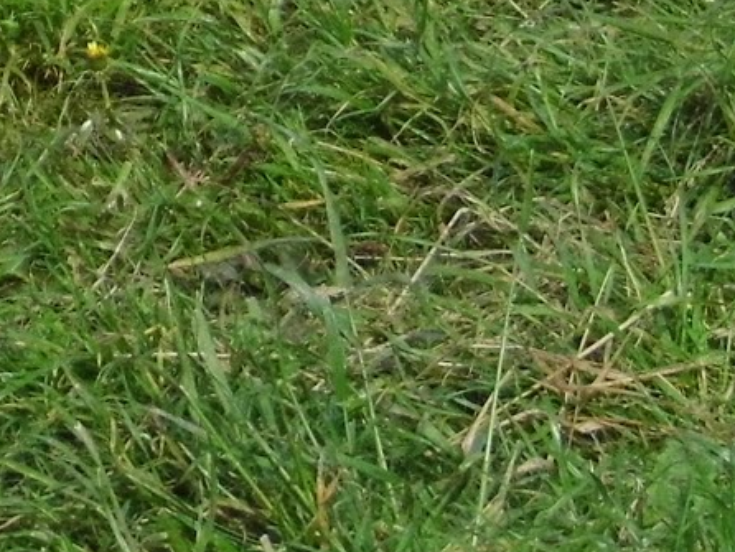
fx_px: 8583
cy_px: -509
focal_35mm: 404
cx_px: 204
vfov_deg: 3.7
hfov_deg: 4.9
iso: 100
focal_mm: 15.7
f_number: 3.8
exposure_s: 1/1250
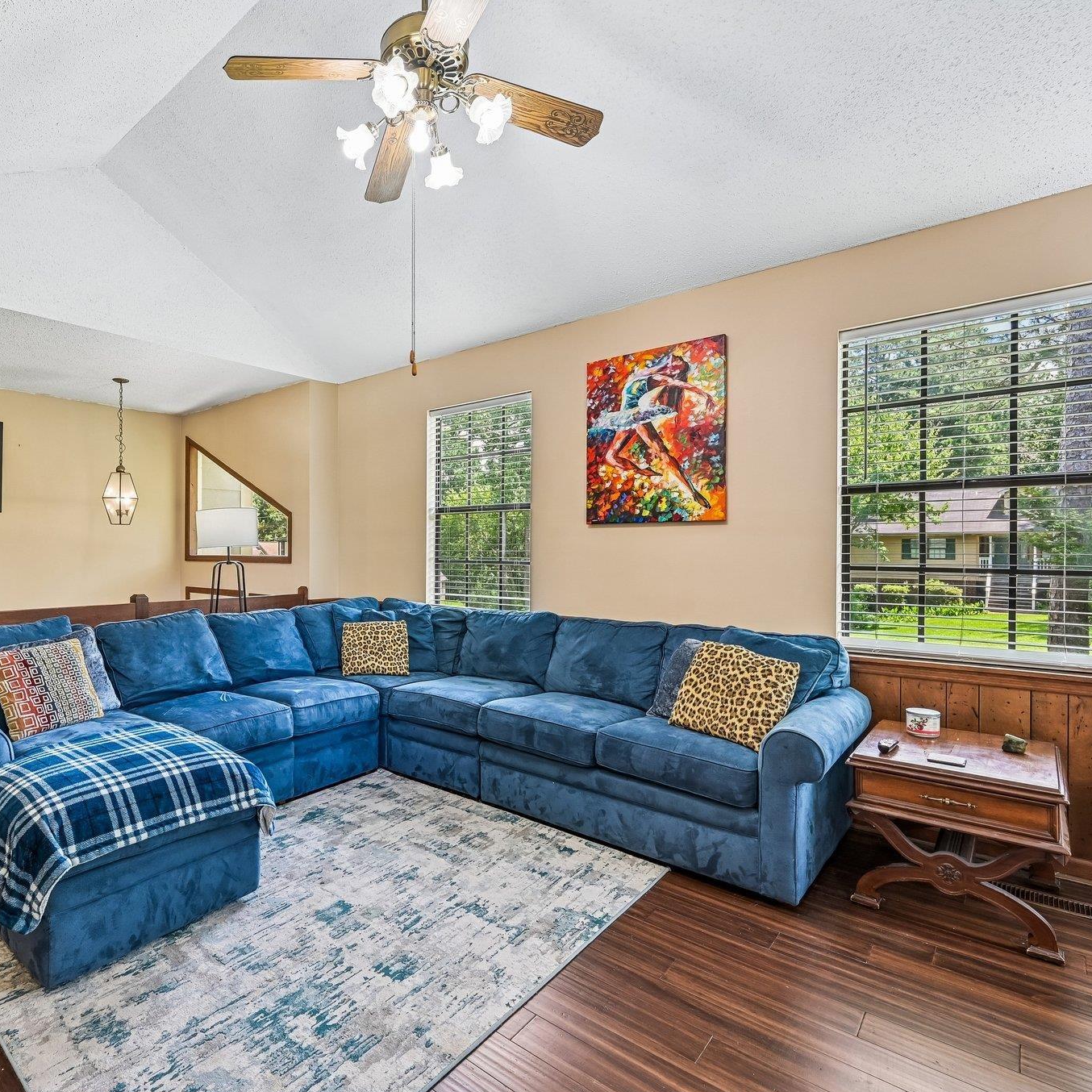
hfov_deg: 78.3
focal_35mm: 18
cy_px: 549
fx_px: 642
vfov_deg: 80.7
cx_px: 372
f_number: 8
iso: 400
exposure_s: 1/13
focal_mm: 14
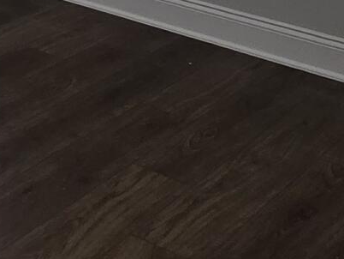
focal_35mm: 97
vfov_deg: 13.7
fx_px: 965
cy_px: -202
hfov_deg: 18.7
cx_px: -111
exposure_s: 1/160
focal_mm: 2.2
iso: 50
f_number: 2.2
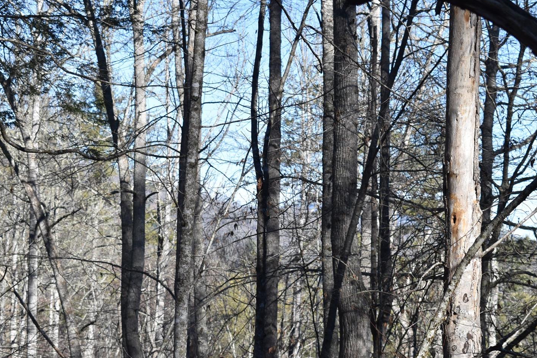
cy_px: 169
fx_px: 1771
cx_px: 297
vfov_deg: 11.5
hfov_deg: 17.2
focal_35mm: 119
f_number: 9
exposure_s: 1/320
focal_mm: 55
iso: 200
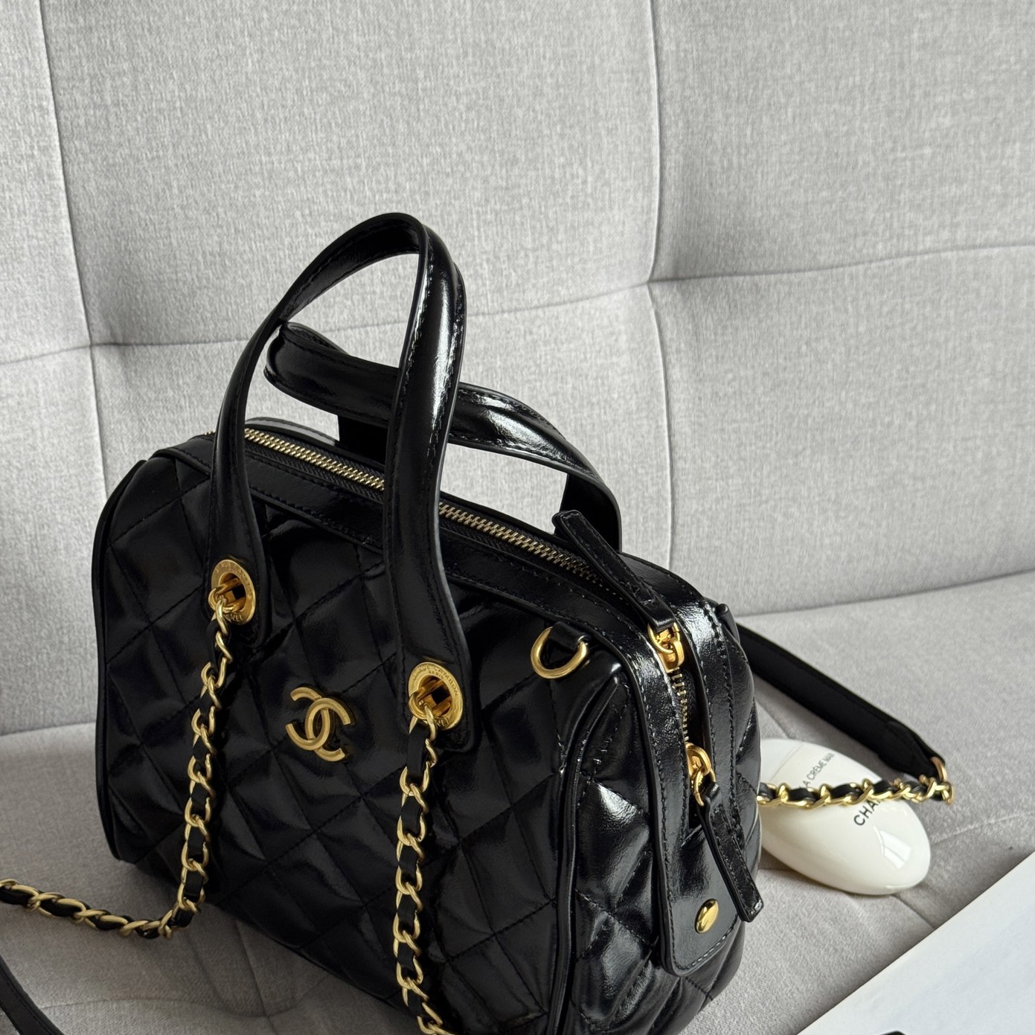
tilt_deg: -36.8
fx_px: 2063
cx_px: 493
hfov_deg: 28.2
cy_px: 720
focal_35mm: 61
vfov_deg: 27.9
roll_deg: -4.8
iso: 100
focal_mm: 6.76
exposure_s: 1/70
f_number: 1.78
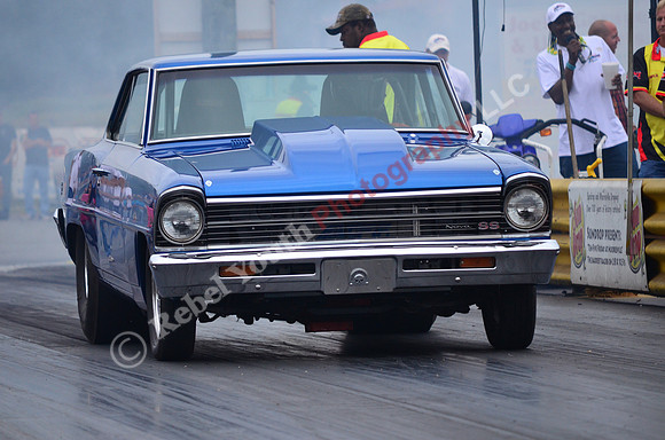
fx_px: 5530
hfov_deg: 6.9
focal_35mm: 300
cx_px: 332
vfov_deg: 4.6
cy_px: 220
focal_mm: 200
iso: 1000
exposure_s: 1/2500
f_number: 6.3
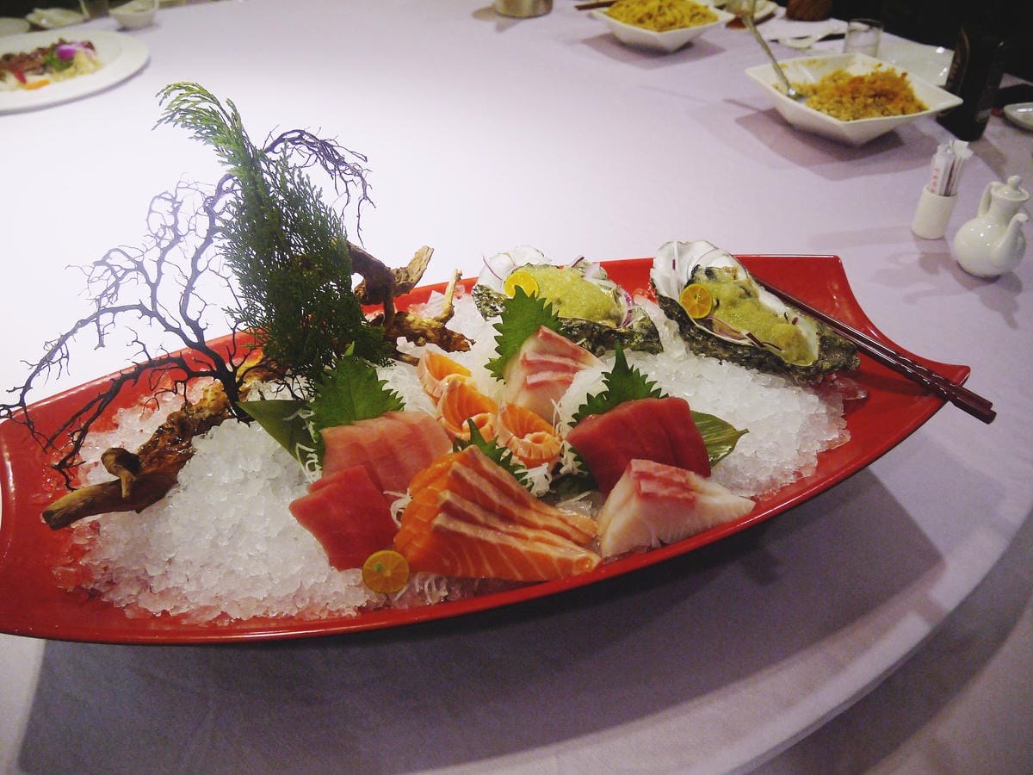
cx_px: 516
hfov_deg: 63.4
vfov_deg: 49.7
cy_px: 388
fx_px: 836
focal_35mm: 28
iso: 400
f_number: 3.5
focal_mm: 14
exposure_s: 1/60
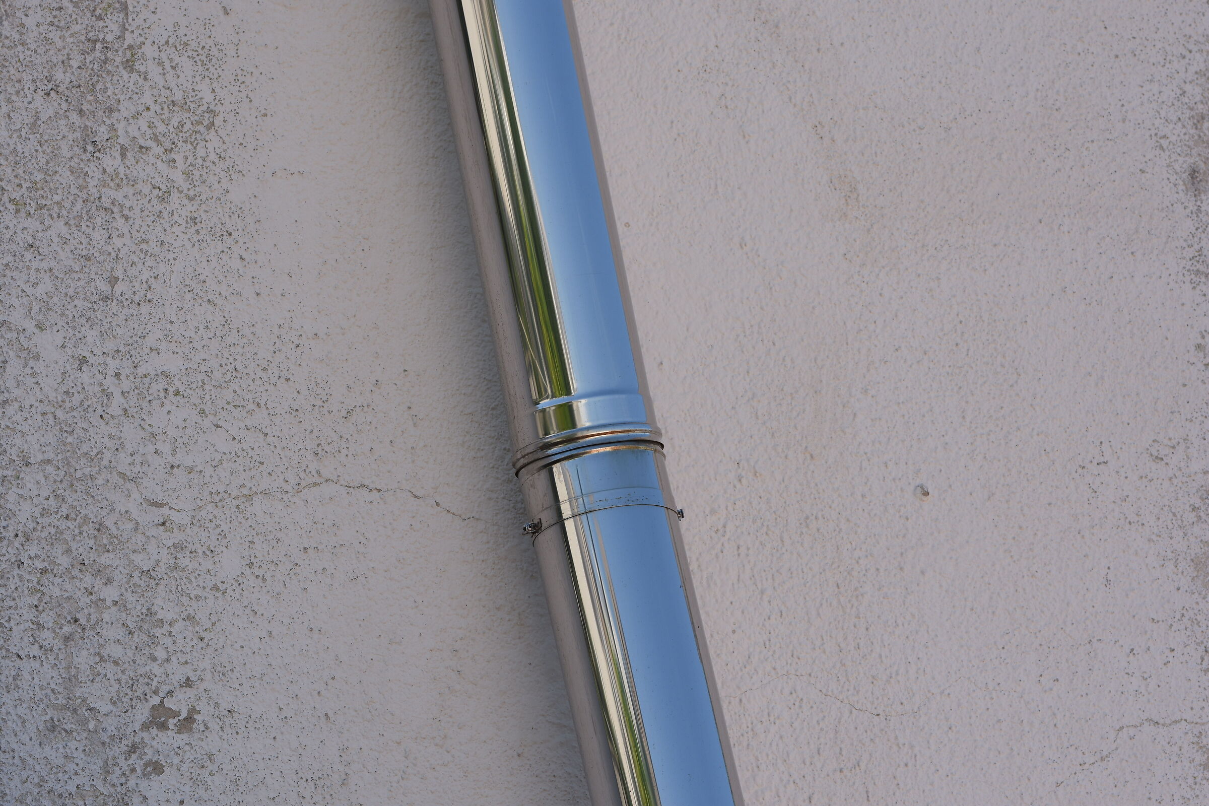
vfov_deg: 10.8
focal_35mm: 128
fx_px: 4282
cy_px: 403
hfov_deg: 16.1
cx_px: 604
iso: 125
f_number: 4.8
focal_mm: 85
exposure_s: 1/1000
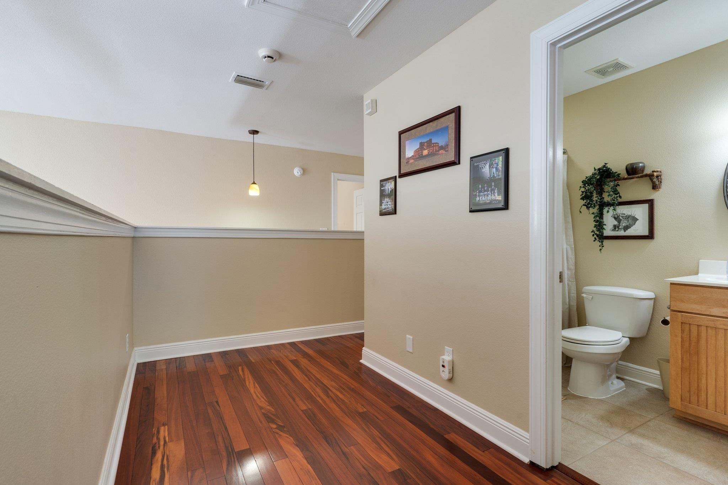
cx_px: 364
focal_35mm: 17
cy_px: 242
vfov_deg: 70.4
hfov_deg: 93.3
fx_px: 344
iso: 100
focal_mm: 17
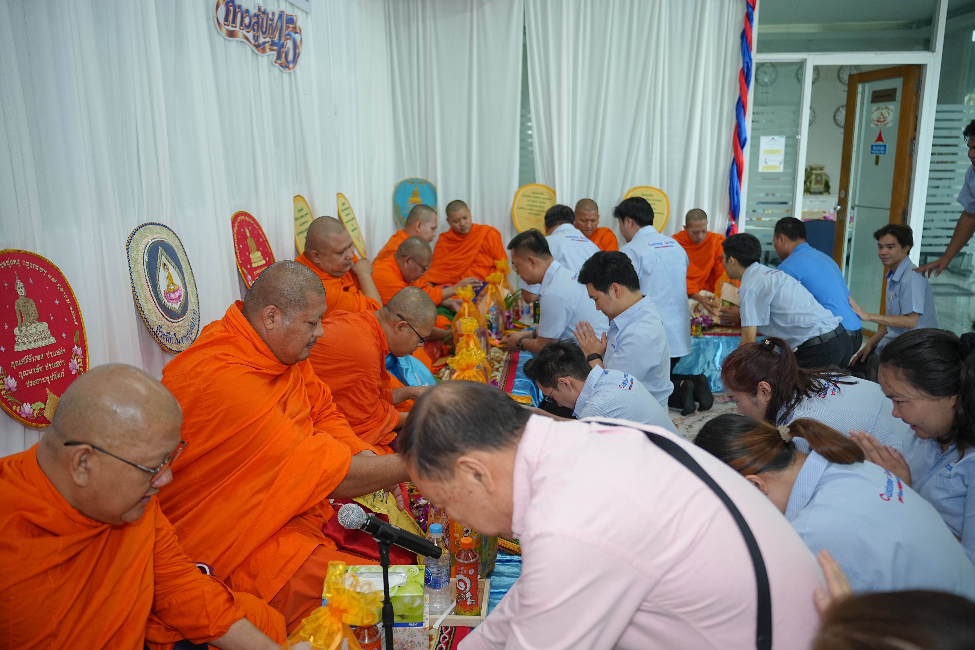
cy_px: 325
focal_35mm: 28
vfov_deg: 46.4
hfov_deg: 65.5
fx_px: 758
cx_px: 488
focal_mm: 28
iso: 500
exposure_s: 1/100
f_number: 2.8
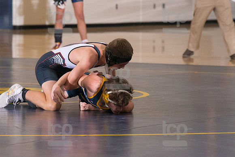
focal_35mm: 292
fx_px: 1905
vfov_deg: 4.7
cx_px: 118
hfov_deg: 7.1
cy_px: 78
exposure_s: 1/250
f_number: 5.6
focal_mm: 195
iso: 2000
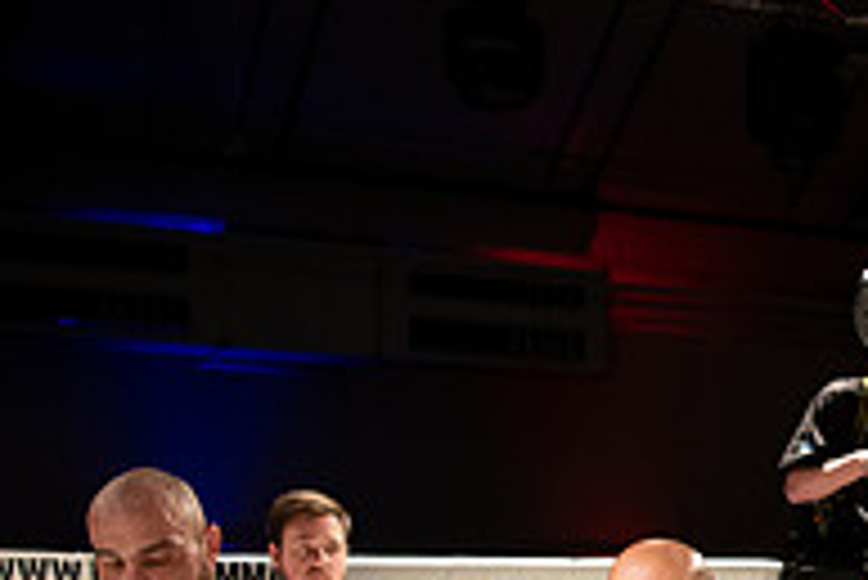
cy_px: 753
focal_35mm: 84
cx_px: 1111
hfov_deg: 21.9
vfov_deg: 15.5
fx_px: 2027
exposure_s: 1/1000
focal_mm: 28
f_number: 2.8
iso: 1250
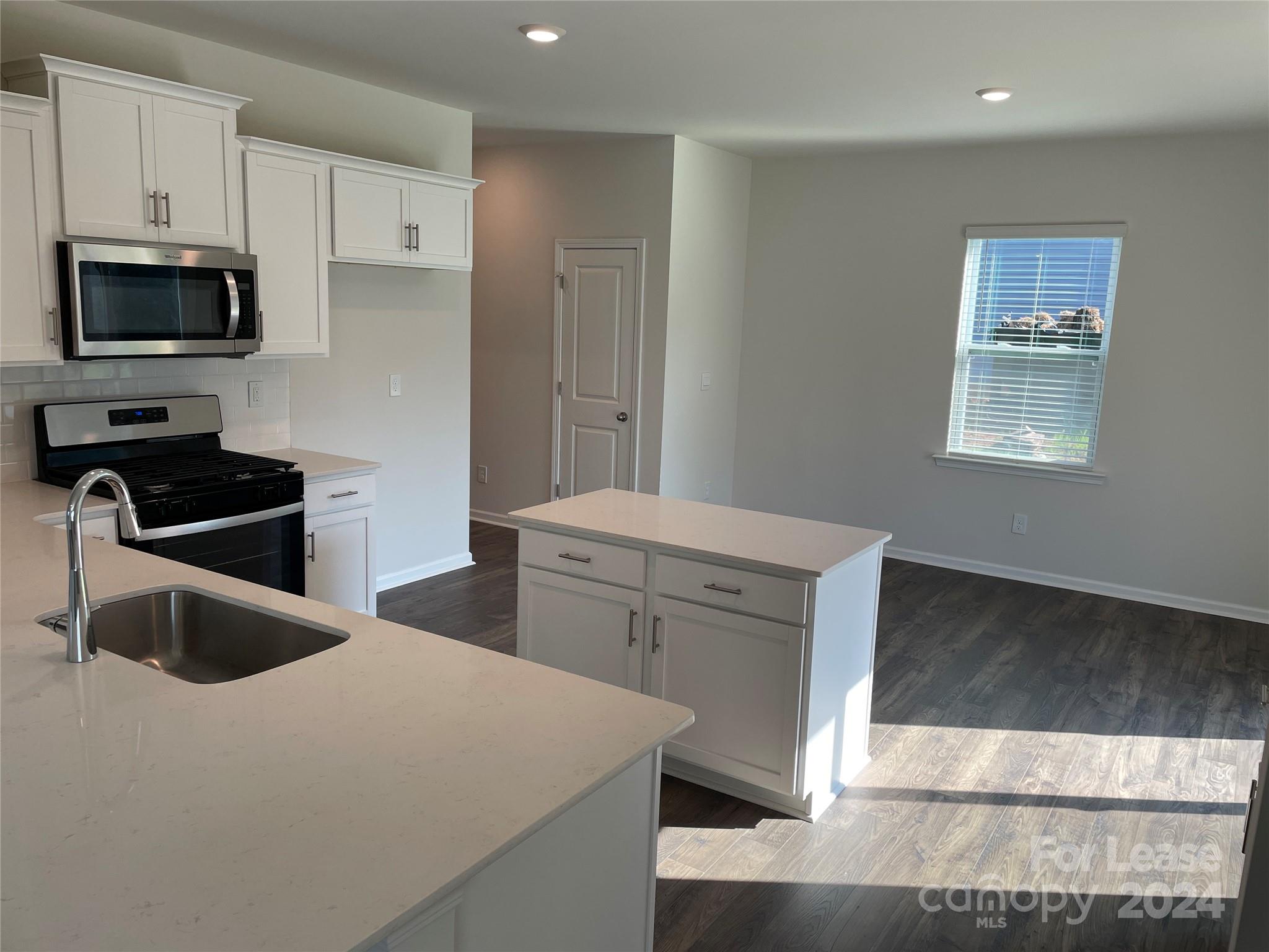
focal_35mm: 26
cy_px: 476
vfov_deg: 53.1
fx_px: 953
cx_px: 634
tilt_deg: -9.1
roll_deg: -1.6
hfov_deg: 67.3
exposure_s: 1/175
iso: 32
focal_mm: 4.2
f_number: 1.6
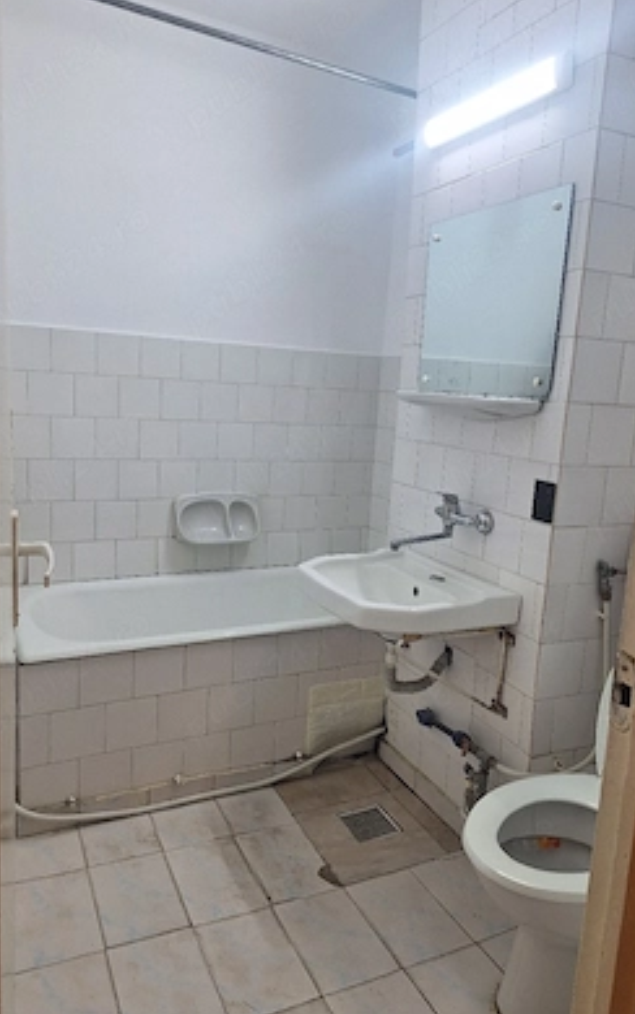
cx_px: 320
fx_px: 692
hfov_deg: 49.3
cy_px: 504
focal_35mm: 25
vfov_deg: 72.5
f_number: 1.8
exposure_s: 1/50
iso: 40
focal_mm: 5.54
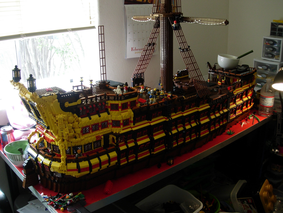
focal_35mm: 38
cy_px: 106
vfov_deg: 37.7
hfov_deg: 49.0
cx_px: 142
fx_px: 311
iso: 79
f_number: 2.8
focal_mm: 7.8
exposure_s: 1/67.8
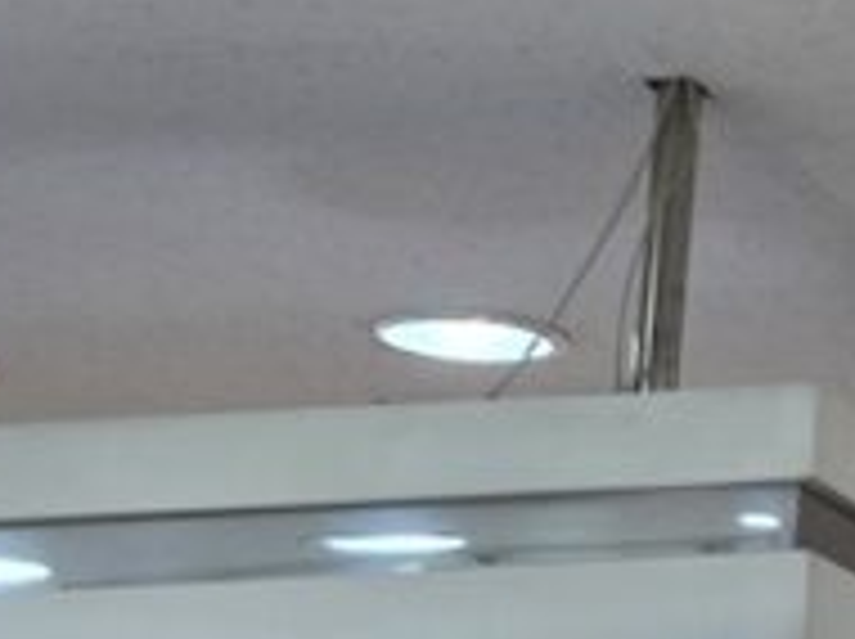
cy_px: 459
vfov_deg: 11.9
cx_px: 2169
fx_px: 3059
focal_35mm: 124
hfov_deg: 12.1
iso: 40
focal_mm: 6.3
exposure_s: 1/120
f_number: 1.7
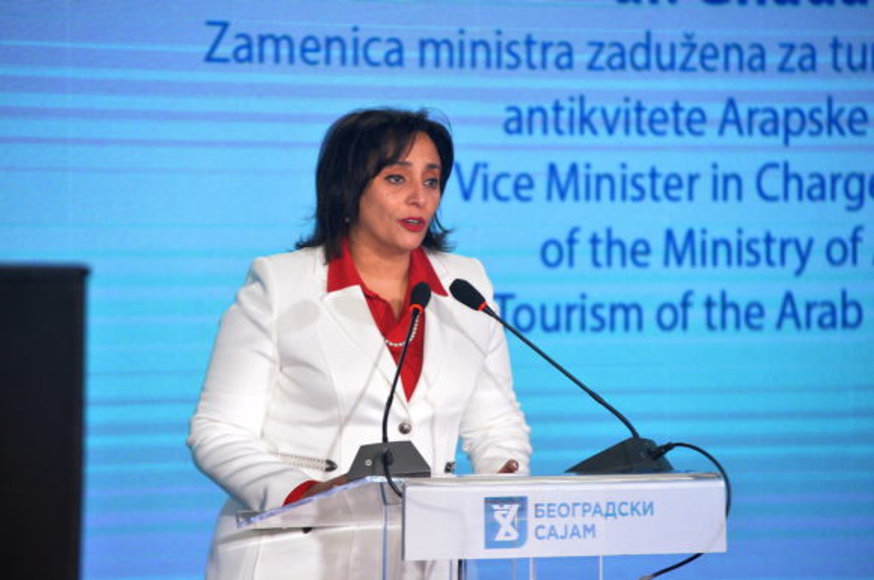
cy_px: 290
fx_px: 4849
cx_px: 437
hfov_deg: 10.3
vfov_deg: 6.8
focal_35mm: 200
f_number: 5.6
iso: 1600
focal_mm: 200
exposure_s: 1/160
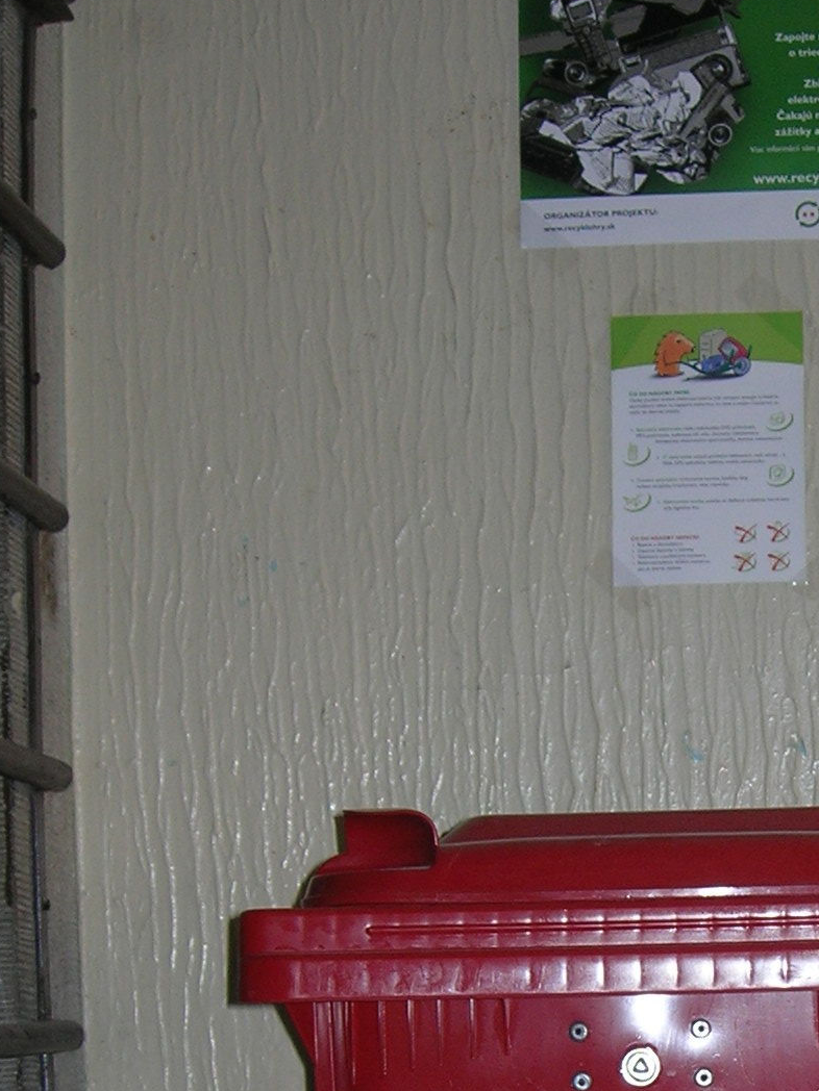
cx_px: 706
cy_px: 1142
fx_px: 2965
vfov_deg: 20.1
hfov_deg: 15.6
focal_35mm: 94
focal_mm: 7.8
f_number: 2.8
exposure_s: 1/60.1
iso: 64
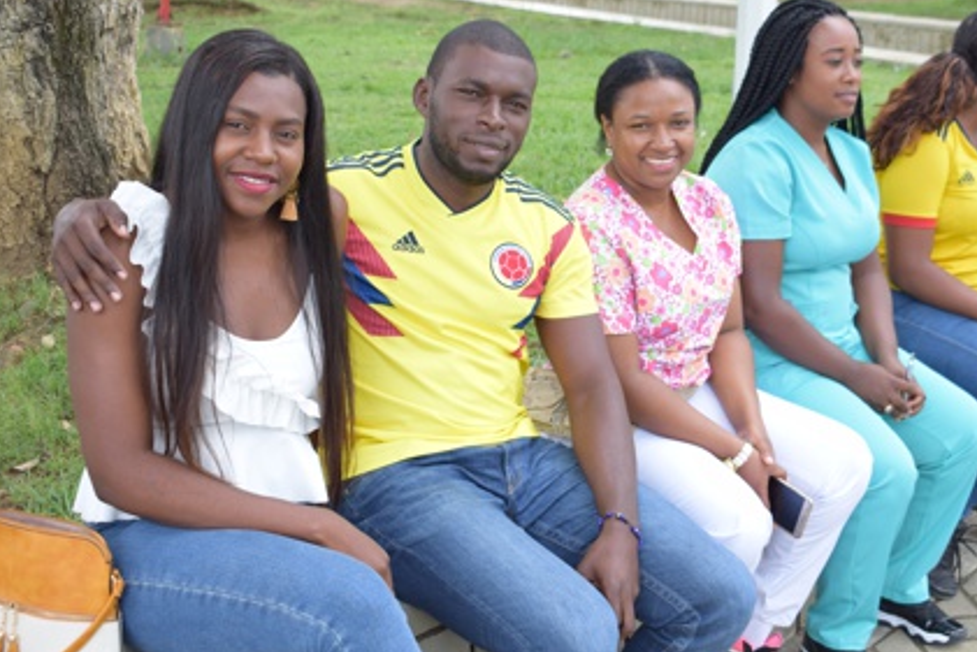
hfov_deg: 35.0
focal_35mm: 57
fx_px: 1547
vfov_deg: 23.8
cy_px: 277
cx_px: 573
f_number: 5.6
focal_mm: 32
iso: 200
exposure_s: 1/125
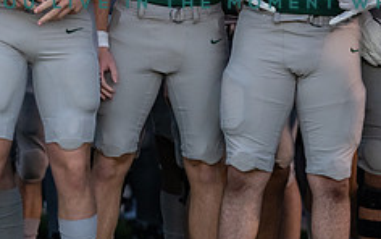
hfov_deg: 4.3
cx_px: 520
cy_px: -47
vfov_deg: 2.7
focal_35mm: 485
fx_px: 5041
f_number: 4
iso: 2500
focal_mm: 162
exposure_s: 1/1250
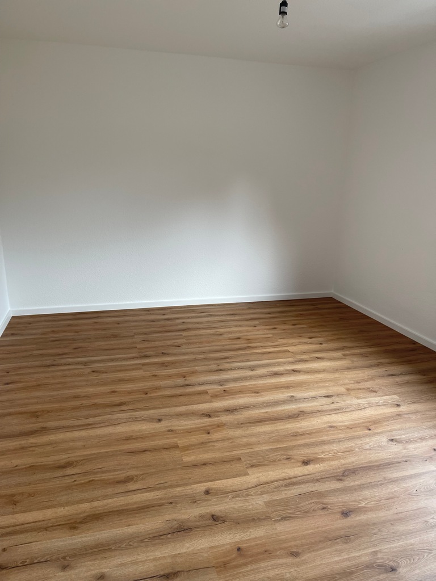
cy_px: 290
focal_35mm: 26
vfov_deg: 67.3
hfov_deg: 53.1
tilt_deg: -12.9
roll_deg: -0.6
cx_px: 218
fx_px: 437
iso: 80
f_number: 1.6
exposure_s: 1/121
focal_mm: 5.1
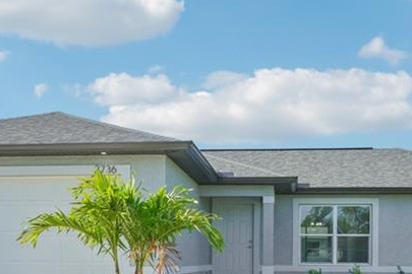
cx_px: 224
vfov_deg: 26.2
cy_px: 262
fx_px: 564
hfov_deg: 40.1
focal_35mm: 49
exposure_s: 1/1000
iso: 400
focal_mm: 19.5
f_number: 8
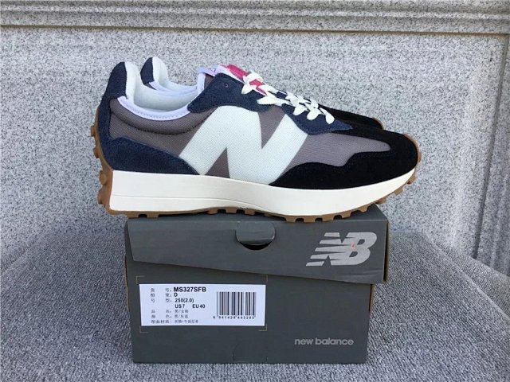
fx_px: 457
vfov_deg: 45.4
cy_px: 191
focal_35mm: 31
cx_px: 255
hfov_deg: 58.4
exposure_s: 1/180
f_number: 2.4
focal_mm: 3.3
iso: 25
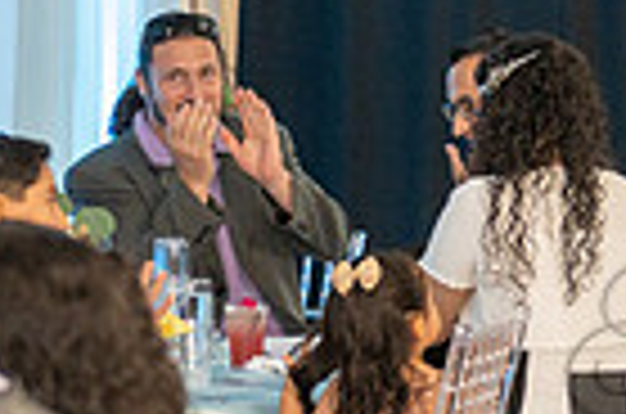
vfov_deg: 6.8
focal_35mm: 201
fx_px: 3487
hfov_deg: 10.0
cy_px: 340
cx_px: 919
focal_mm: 48
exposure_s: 1/160
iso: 800
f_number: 3.2
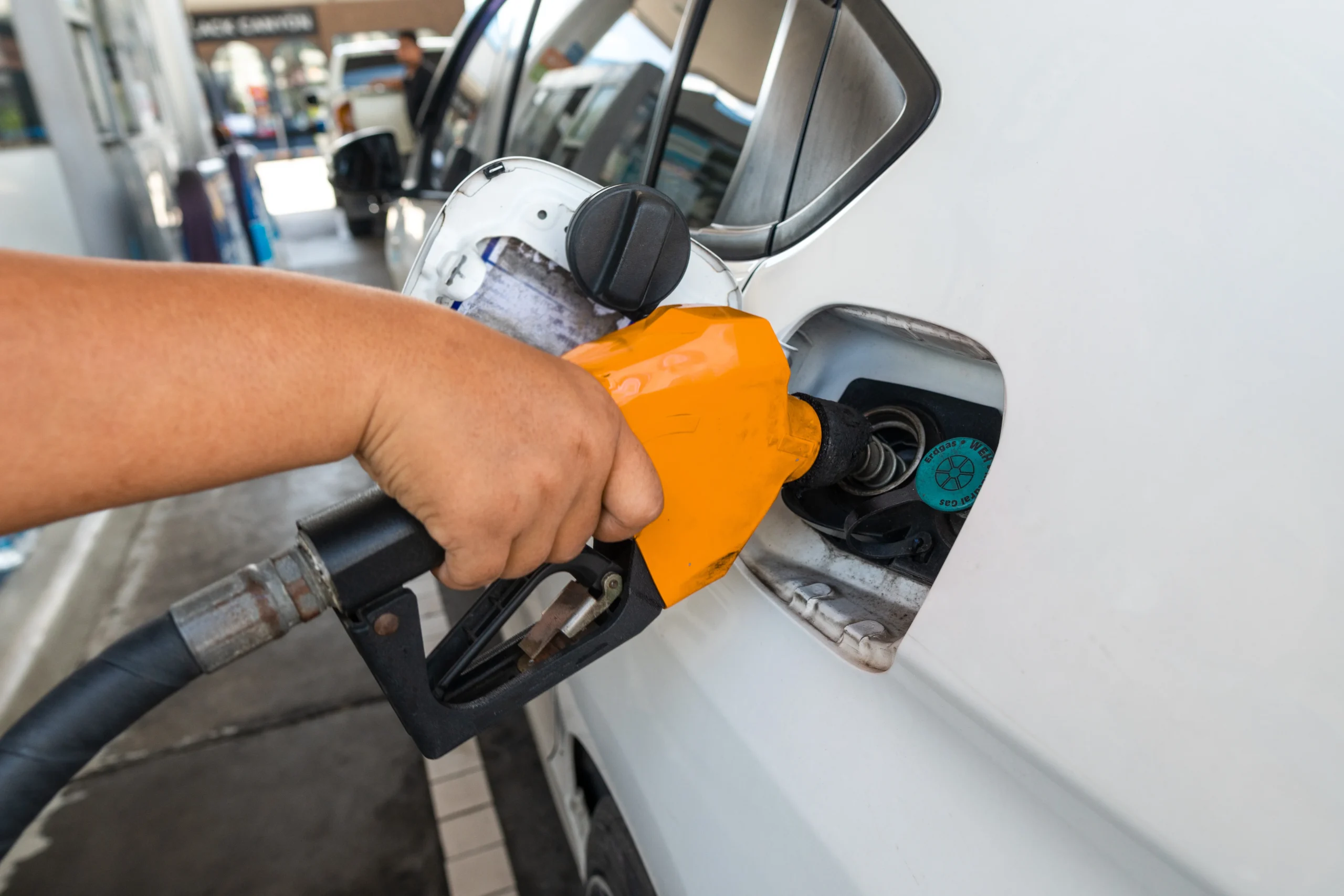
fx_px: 896
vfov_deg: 53.1
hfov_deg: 73.7
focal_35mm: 24
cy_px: 448
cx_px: 672
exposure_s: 1/320
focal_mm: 16
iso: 250
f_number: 3.5
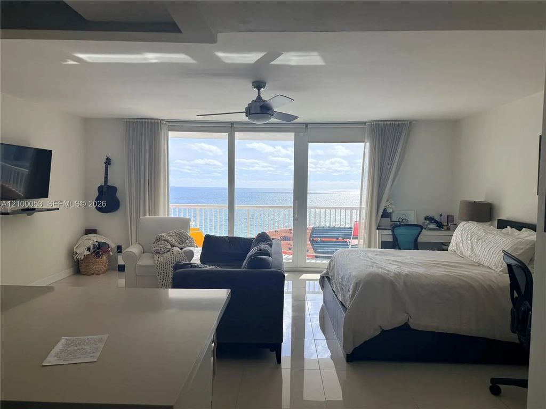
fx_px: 379
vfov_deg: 56.8
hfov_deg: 71.6
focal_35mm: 24
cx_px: 273
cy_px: 204
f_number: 1.78
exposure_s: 1/1361
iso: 100
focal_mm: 6.76
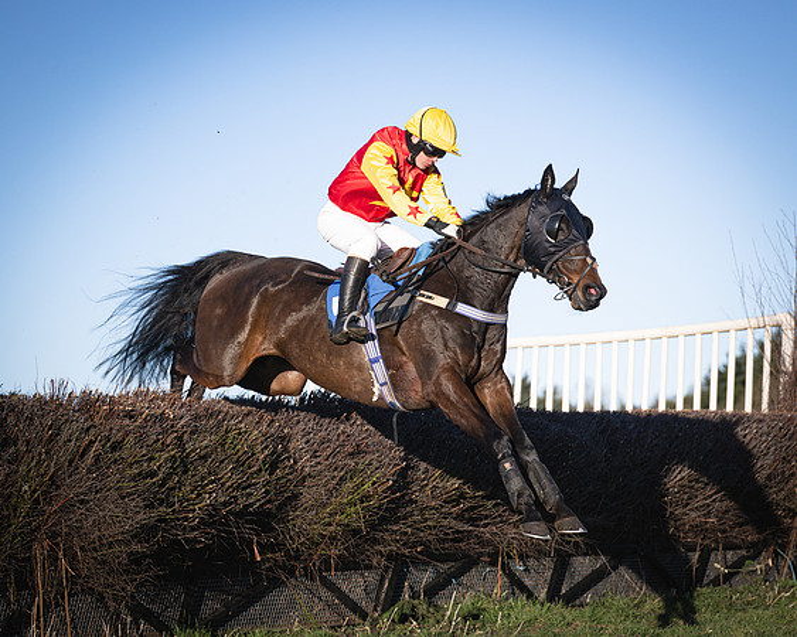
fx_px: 2868
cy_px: 362
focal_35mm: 122
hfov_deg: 15.8
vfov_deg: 12.7
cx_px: 446
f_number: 2.8
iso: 100
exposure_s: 1/2000
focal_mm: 70
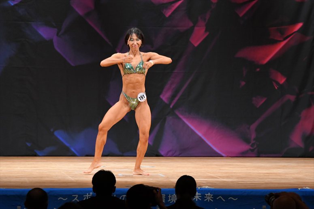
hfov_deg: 9.2
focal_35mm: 225
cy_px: 104
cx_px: 157
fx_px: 1962
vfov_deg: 6.1
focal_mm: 150
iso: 3200
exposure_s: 1/400
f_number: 5.6
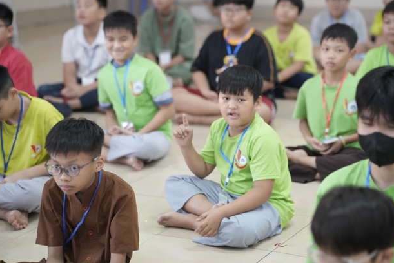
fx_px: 1094
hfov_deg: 20.4
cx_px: 207
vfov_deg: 13.7
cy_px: 124
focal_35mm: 100
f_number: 2.8
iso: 4000
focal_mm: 94
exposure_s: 1/160
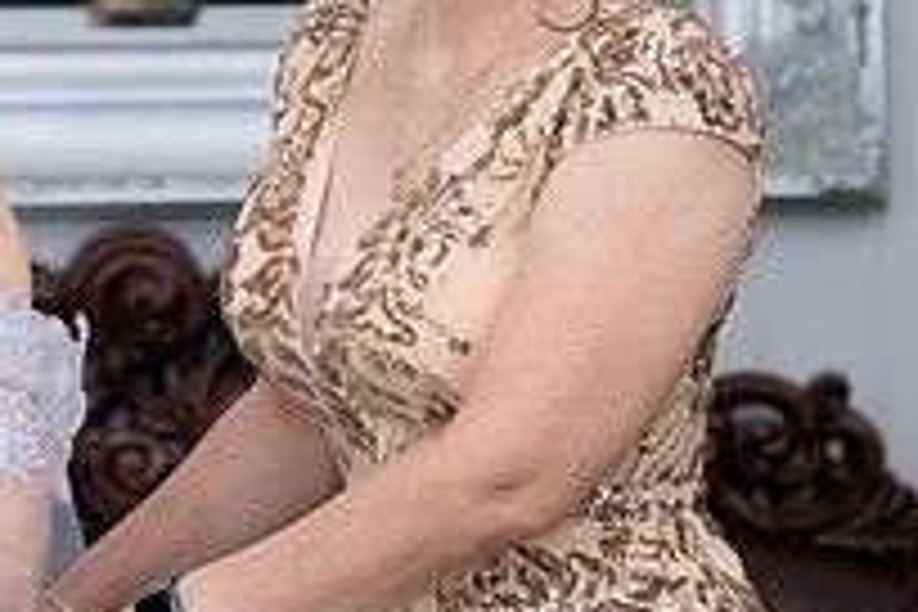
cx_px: -108
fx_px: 3850
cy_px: 146
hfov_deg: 13.3
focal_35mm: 151
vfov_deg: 9.1
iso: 640
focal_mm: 50
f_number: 2
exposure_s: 1/200
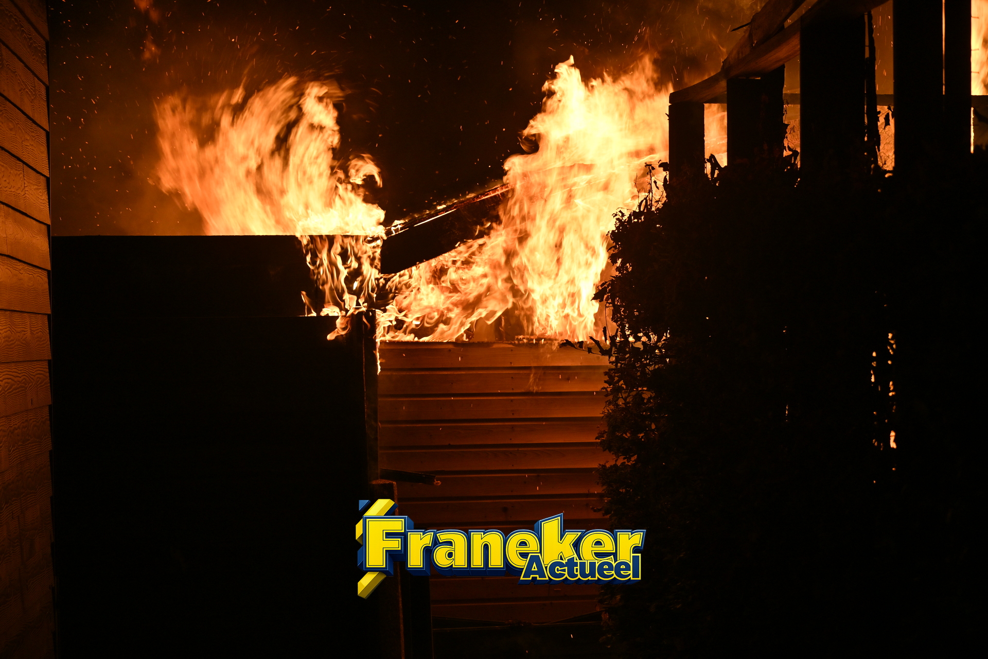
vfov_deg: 15.4
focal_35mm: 89
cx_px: 494
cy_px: 330
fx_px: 2442
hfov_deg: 22.9
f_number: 6.3
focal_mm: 89
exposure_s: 1/160
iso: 400
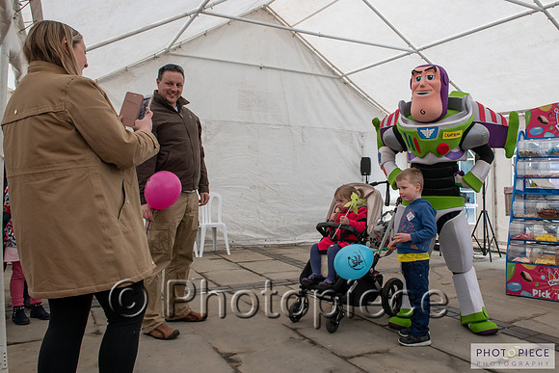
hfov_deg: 61.5
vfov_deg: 43.6
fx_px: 465
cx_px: 334
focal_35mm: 30
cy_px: 172
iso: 280
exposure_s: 1/80
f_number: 8
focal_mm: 24
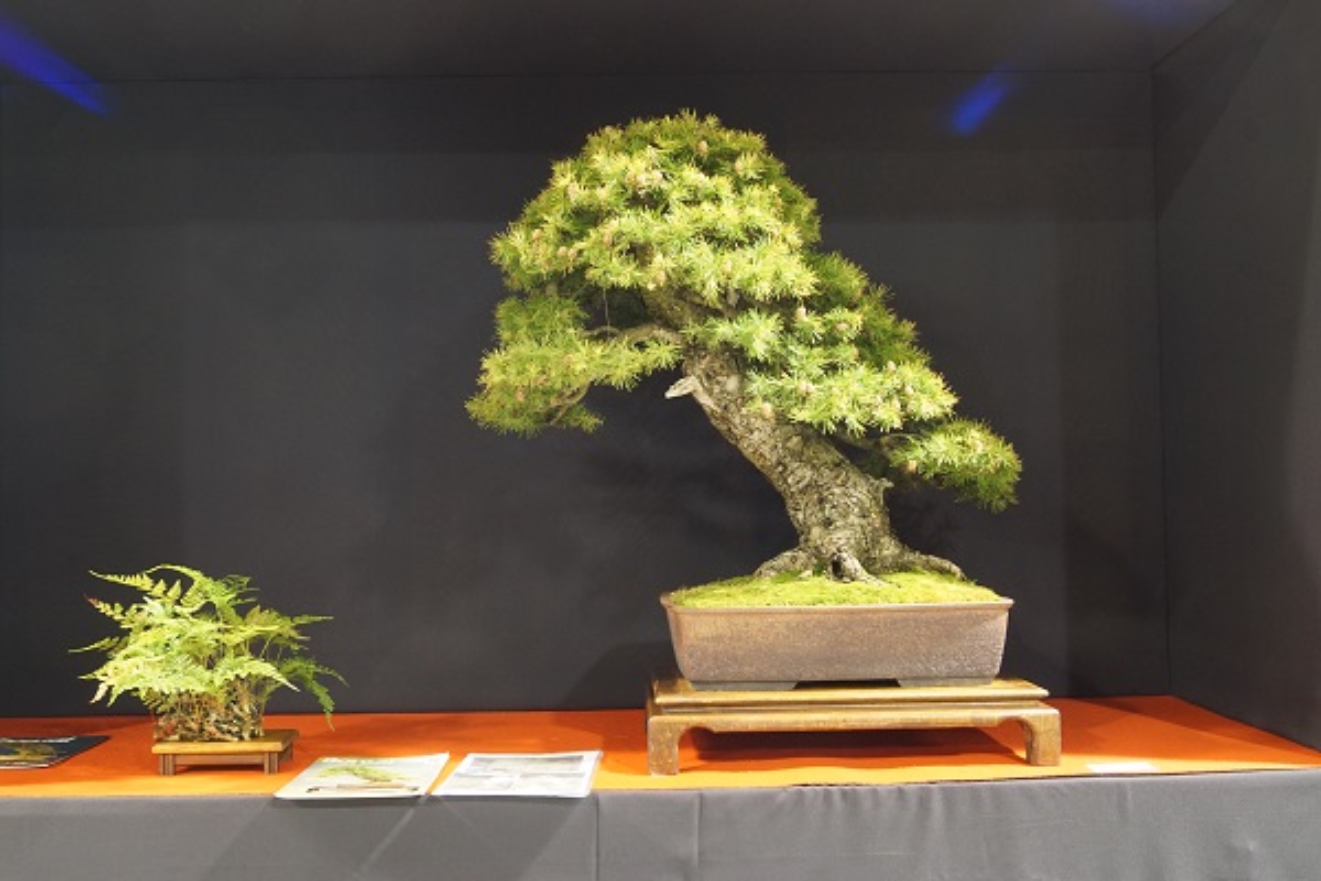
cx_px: 660
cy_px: 440
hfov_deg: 53.1
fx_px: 1321
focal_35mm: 36
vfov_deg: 36.9
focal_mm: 24
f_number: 11
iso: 1000
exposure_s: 1
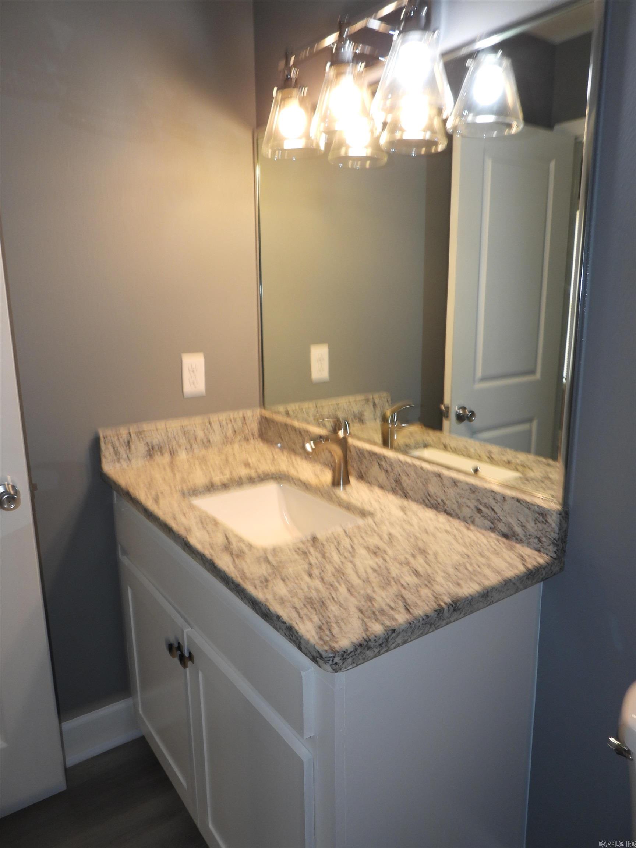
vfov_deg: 71.6
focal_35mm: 24
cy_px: 424
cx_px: 318
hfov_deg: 56.8
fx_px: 588
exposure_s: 1/40
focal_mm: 4.3
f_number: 2.8
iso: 100
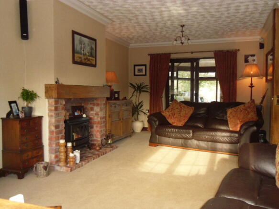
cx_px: 140
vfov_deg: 45.4
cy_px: 104
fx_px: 250
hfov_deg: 58.4
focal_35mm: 31
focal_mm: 5.6
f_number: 3.3
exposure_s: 1/45
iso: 200
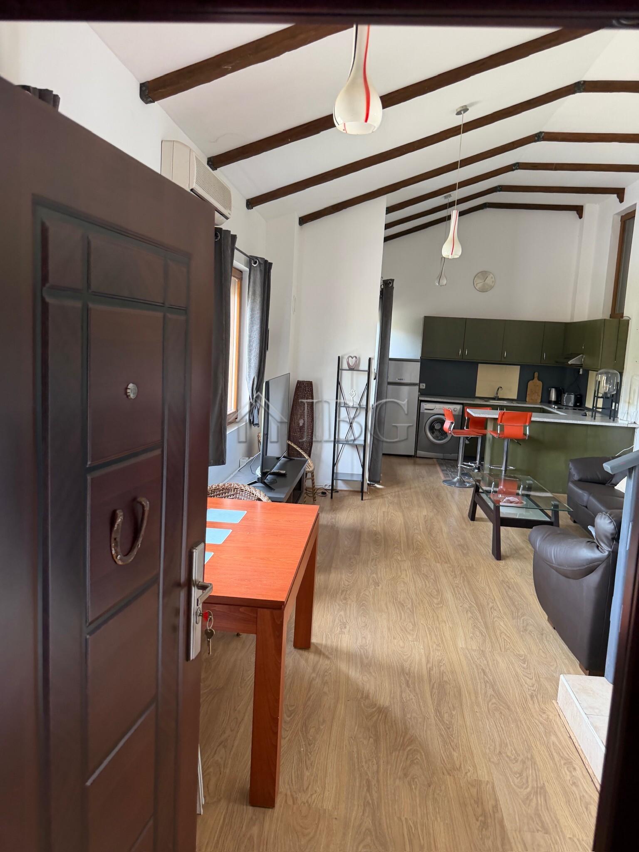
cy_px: 426
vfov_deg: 71.6
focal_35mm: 24
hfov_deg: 56.8
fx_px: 591
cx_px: 320
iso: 200
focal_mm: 6.76
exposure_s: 1/63
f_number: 1.78
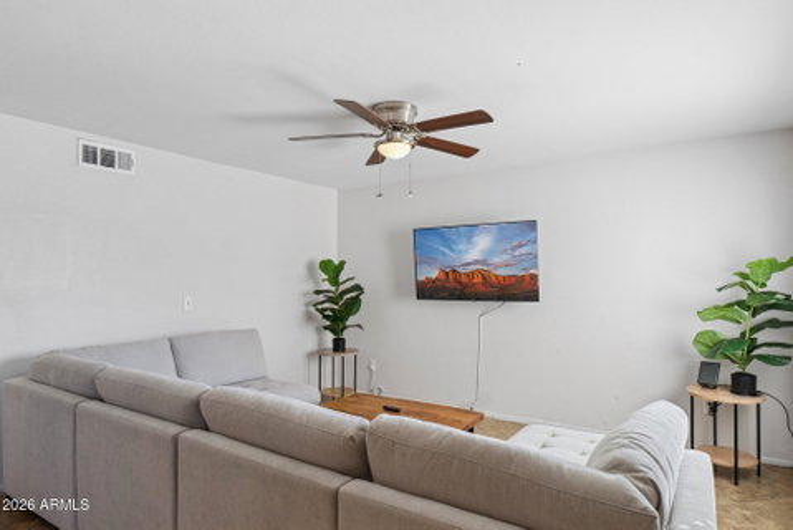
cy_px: 265
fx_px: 441
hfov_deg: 83.9
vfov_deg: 62.0
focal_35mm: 20
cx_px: 396
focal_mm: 20
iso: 400
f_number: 8
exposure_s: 1/60
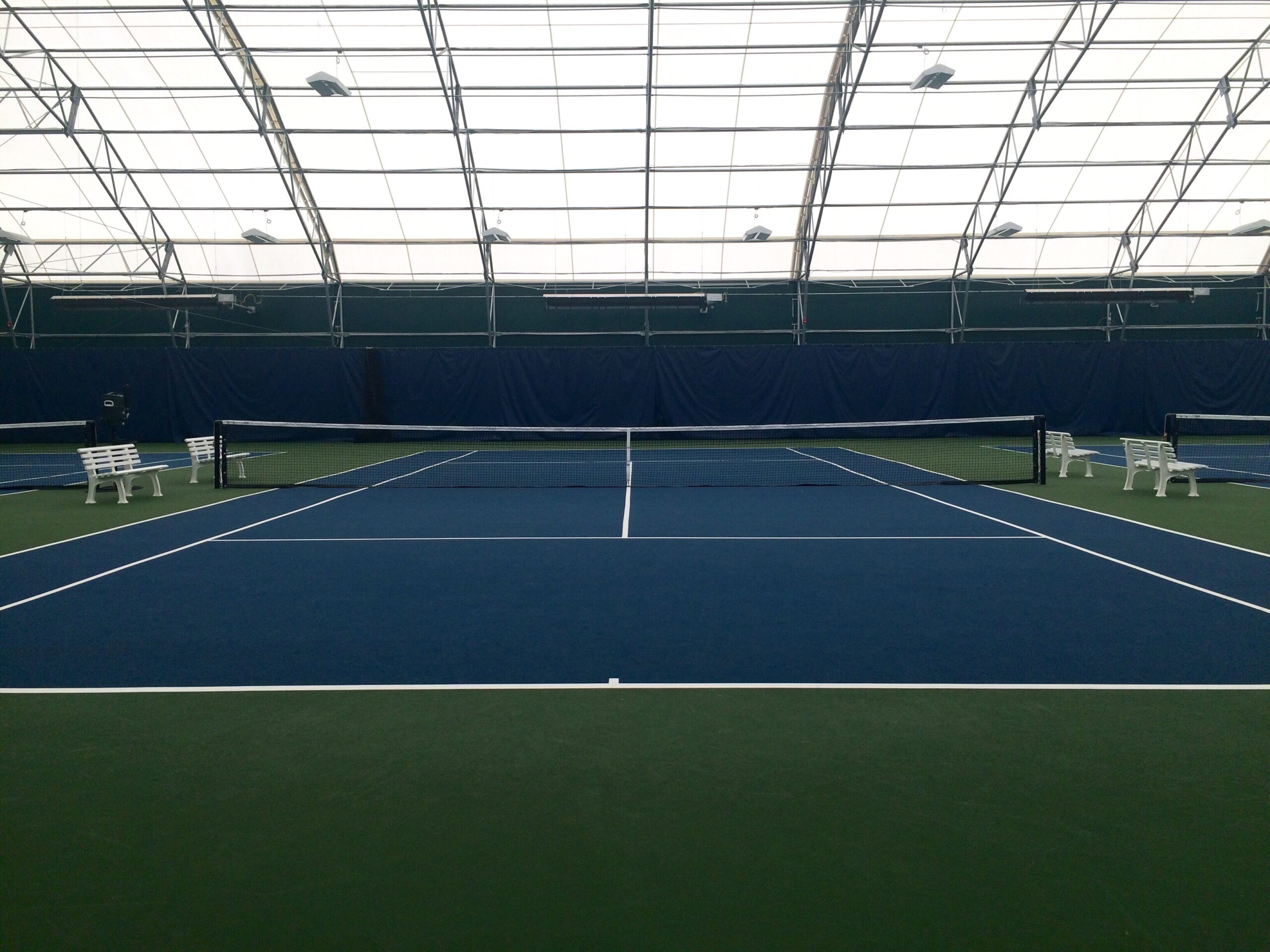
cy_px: 476
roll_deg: +0.1
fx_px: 1064
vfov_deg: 48.2
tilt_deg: -4.7
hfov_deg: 61.7
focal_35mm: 29
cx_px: 635
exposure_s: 1/441
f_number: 2.2
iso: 32
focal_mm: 4.15
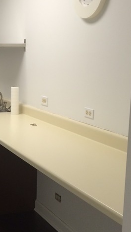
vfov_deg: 47.3
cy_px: 116
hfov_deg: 25.6
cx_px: -15
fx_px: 265
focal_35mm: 43
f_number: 2.2
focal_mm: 4.15
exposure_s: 1/30
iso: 80
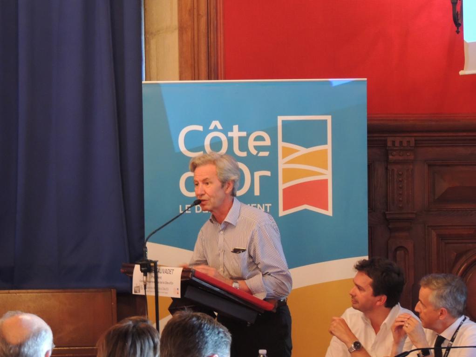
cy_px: 178
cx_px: 238
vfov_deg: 9.6
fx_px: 2132
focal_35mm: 155
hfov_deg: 12.7
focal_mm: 27.6
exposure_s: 1/13
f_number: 4.4
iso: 800
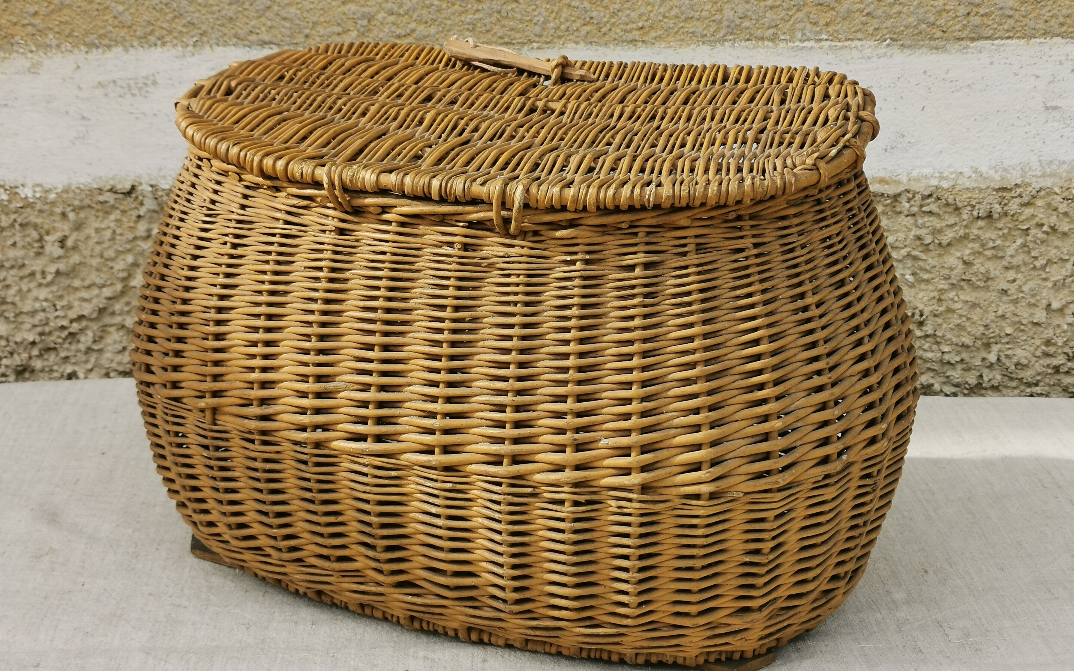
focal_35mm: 54
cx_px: 528
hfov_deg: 37.5
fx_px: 1581
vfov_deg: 24.0
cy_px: 306
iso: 50
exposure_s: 1/1984
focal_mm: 5.58
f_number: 1.8
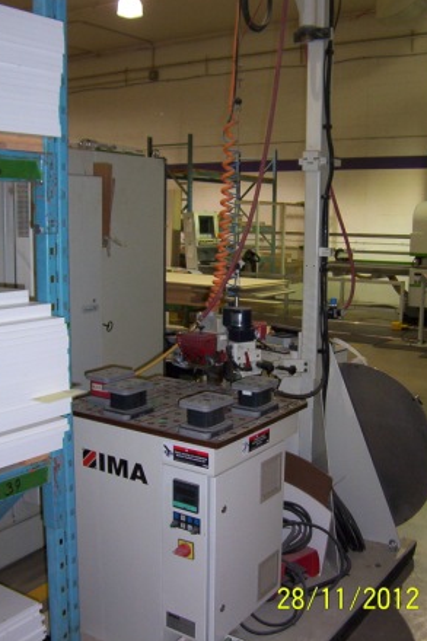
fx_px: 677
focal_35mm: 38
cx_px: 223
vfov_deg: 50.7
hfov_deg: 35.0
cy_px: 318
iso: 140
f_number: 2.76
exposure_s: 1/30
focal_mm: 5.54
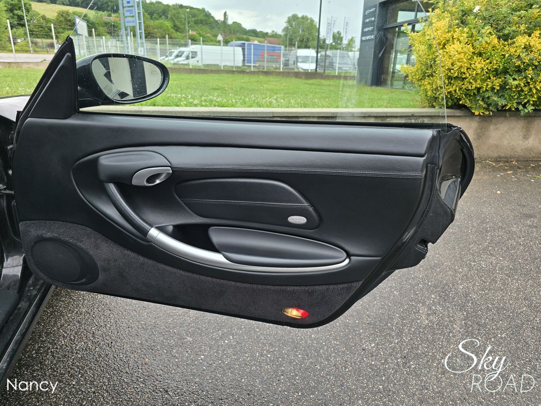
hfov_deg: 73.9
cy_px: 203
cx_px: 270
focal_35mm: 23
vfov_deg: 58.9
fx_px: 359
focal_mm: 6.3
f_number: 1.7
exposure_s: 1/180
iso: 25
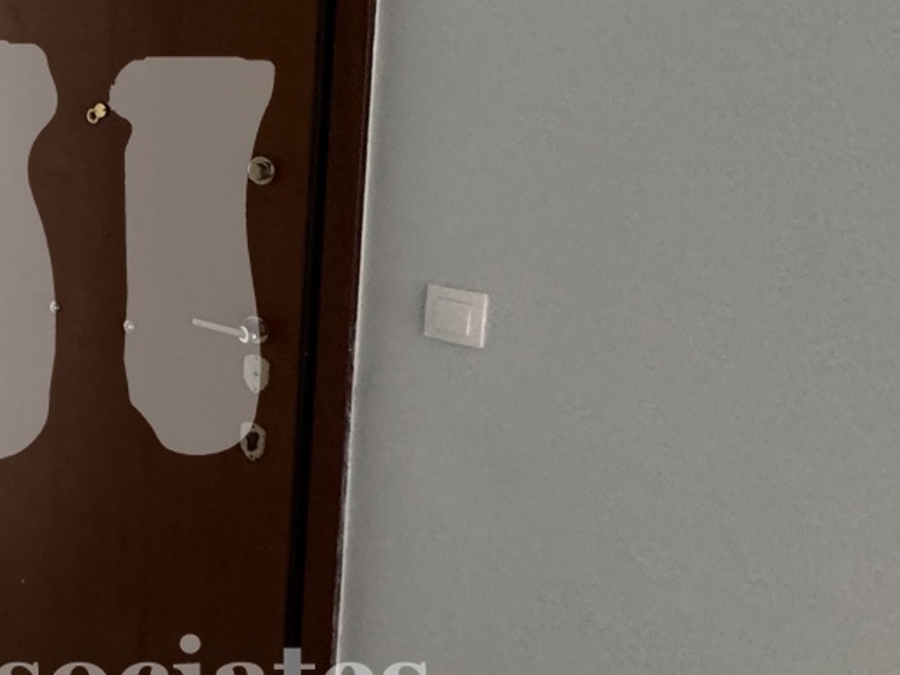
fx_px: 1118
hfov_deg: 34.9
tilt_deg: -8.7
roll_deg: -0.7
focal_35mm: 43
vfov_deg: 32.9
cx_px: -179
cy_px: 160
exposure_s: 1/73
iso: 320
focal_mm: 2.22
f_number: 2.2
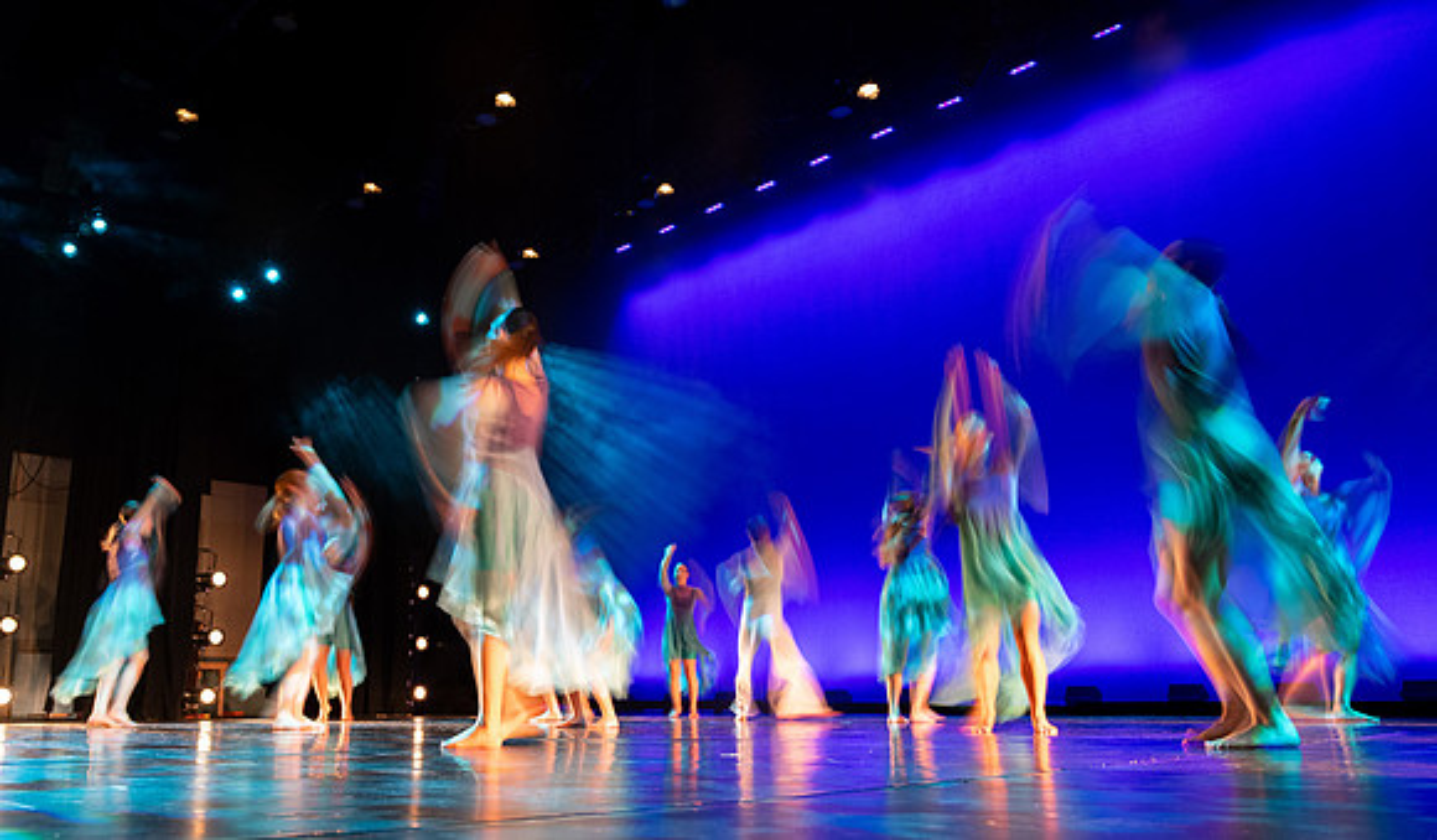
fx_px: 1073
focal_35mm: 28
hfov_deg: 67.4
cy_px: 485
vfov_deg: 42.6
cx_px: 641
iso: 1000
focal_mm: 24
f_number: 4
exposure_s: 1/4
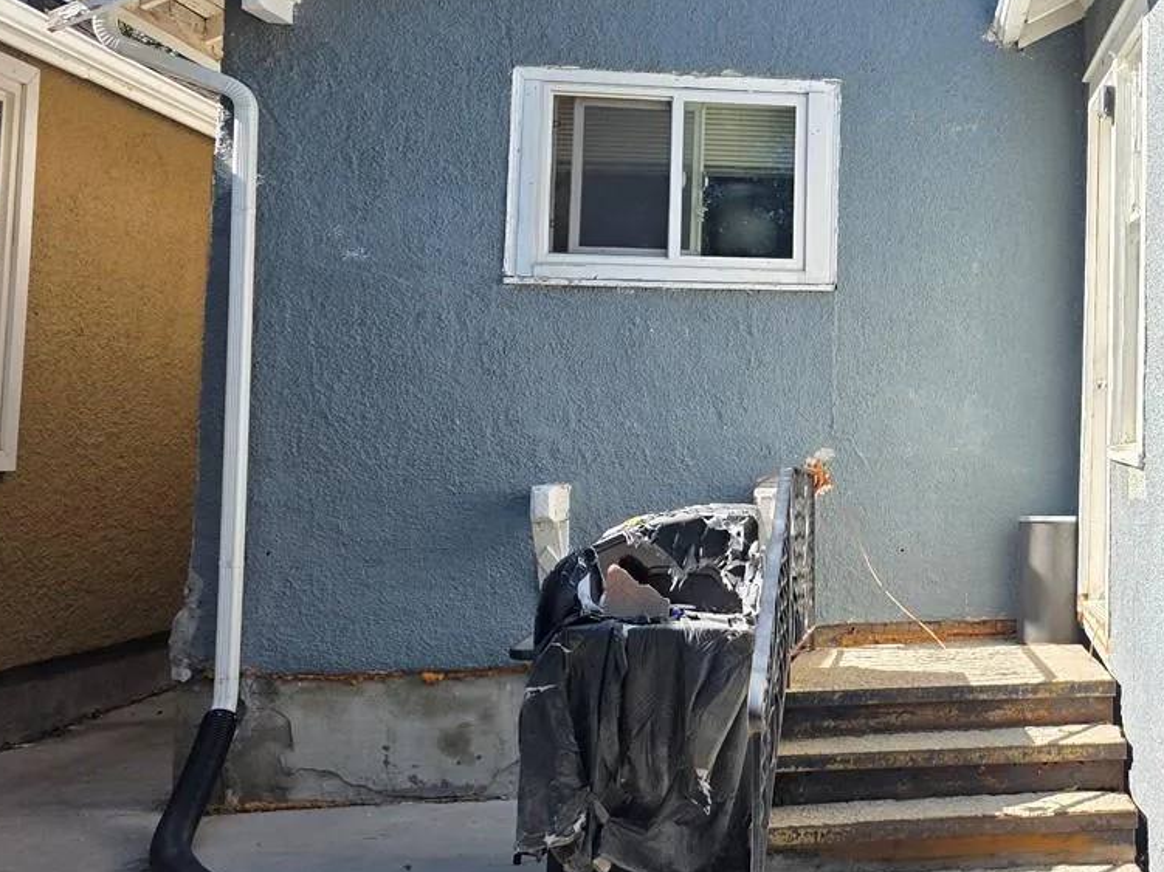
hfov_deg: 34.9
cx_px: 1193
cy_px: 345
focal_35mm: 49
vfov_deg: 29.6
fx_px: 1647
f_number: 1.7
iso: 80
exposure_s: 1/2054
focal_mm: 6.3
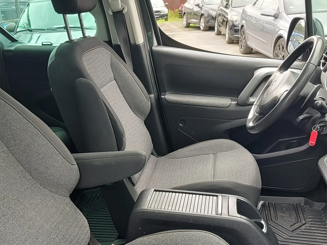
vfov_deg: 39.8
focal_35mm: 35
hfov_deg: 52.3
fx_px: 331
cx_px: 131
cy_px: 177
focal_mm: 5.56
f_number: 1.8
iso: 100
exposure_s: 1/101
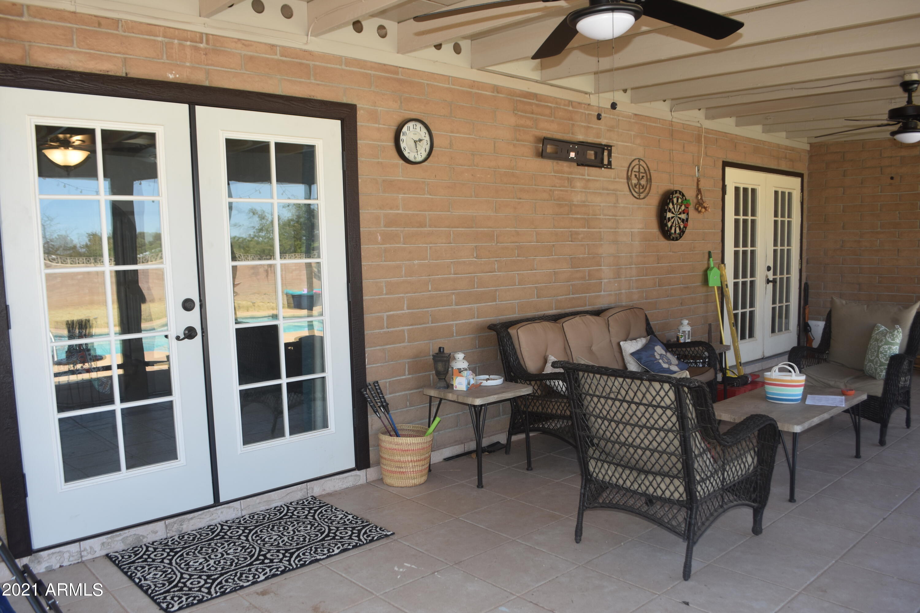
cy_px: 306
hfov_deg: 67.4
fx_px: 690
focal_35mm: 27
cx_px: 460
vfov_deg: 47.9
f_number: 5.6
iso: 200
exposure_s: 1/125
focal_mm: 18
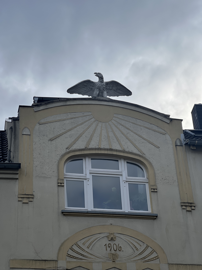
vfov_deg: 25.3
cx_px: 101
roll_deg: +4.0
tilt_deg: +32.7
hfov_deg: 19.1
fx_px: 599
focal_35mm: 77
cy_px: 135
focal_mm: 9
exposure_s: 1/1085
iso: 32
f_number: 2.8
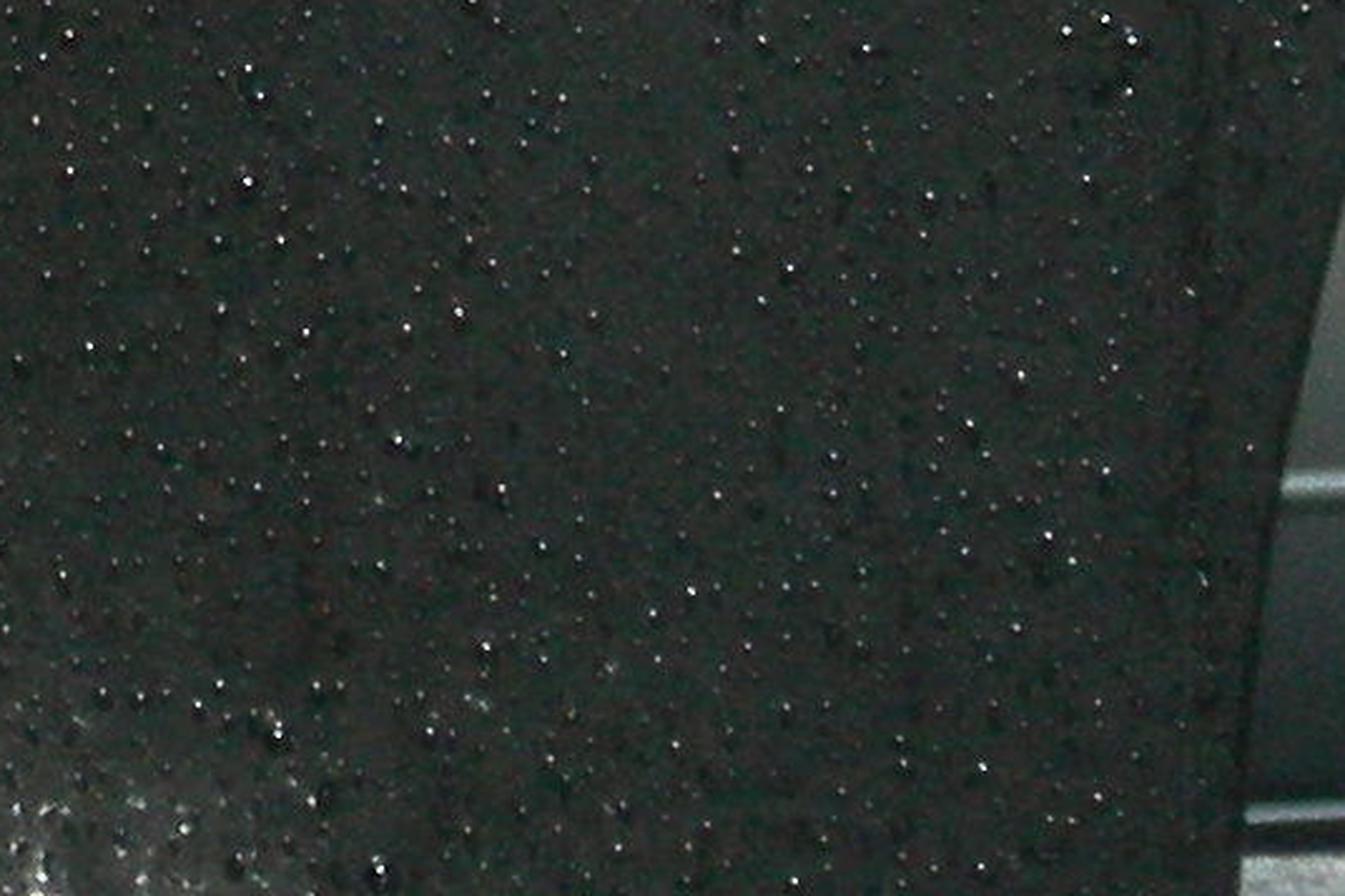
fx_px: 18226
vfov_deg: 2.8
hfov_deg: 4.2
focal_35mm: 488
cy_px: -479
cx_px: -793
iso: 200
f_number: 4.4
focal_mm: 20.2
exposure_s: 1/120
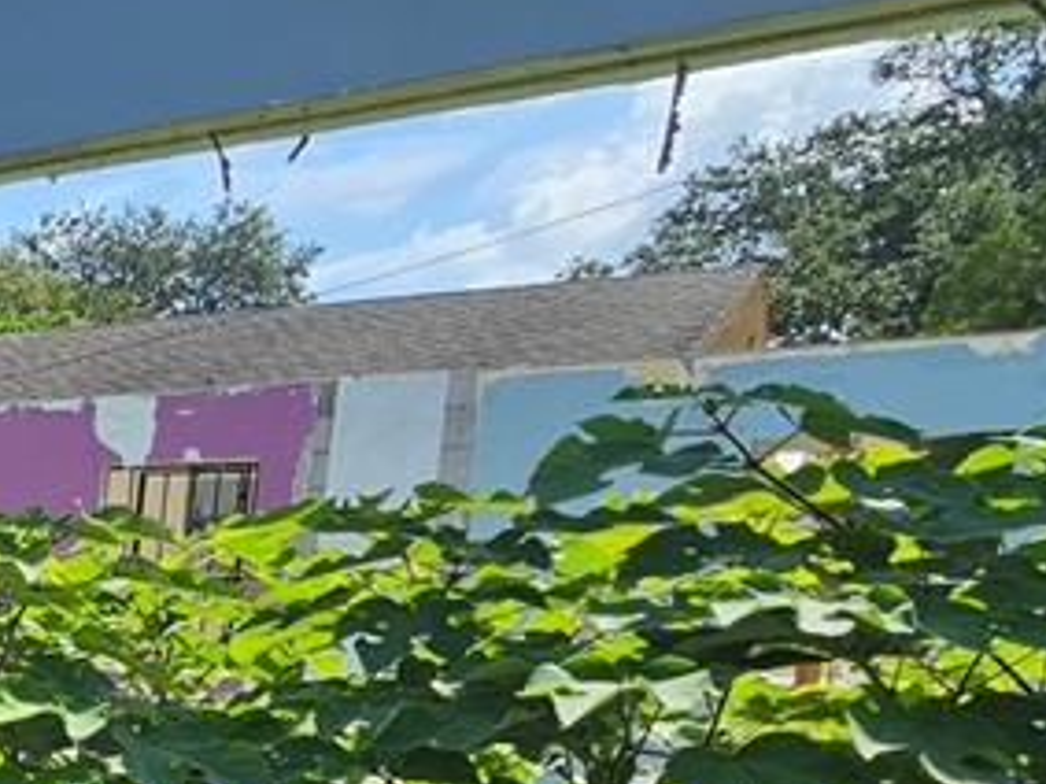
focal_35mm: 47
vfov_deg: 28.3
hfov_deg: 26.3
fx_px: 1420
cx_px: -599
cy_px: 839
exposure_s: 1/1824
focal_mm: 2.2
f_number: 2.2
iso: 50
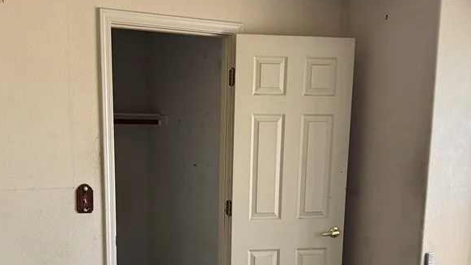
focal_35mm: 46
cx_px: 183
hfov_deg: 44.3
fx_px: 574
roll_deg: -0.5
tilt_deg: -9.9
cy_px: 251
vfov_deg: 25.0
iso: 400
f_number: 1.78
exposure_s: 1/60
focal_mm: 6.76
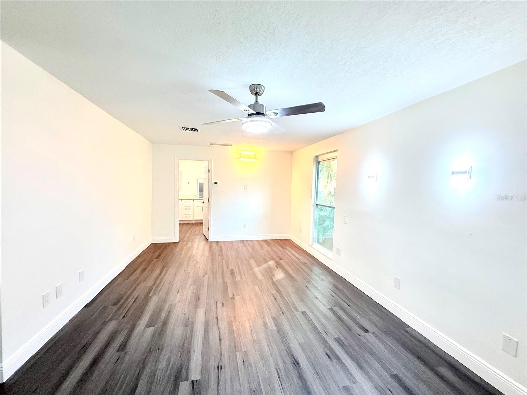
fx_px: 213
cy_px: 198
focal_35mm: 14
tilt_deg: -1.8
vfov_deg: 85.7
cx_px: 264
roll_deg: -1.8
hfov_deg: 102.1
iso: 320
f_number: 2.2
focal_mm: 2.22
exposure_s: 1/120
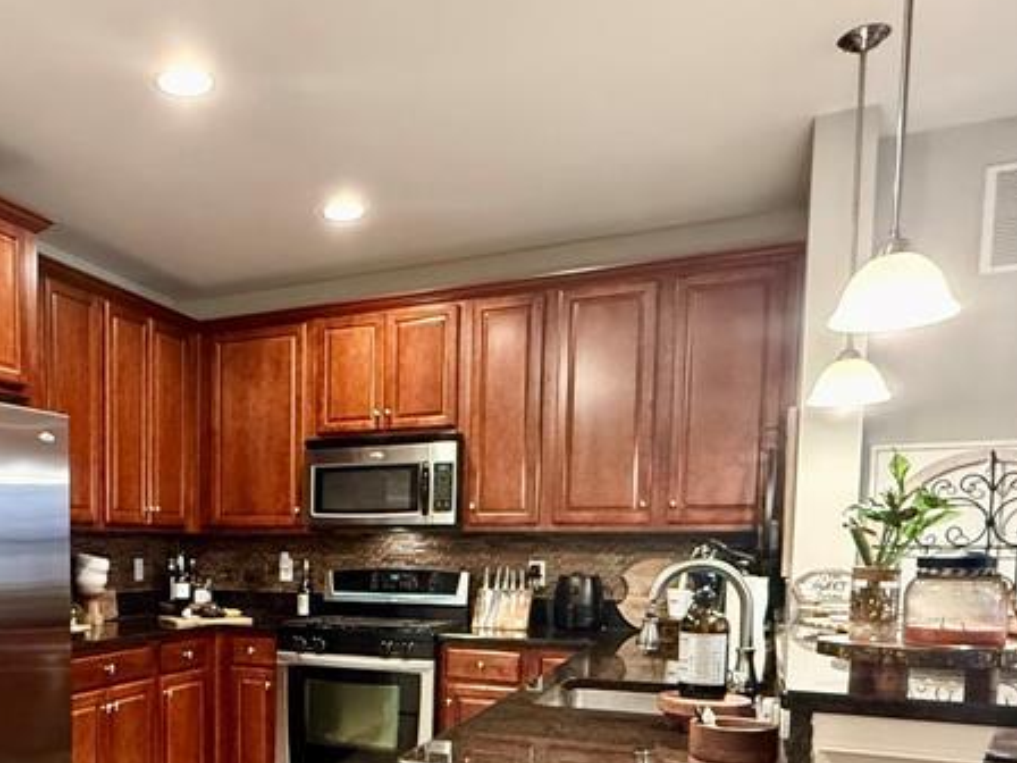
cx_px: 252
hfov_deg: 54.1
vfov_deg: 42.1
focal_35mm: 32
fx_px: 940
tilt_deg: -4.5
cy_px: 618
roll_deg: -0.6
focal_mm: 2.22
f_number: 2.2
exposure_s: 1/60
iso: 800
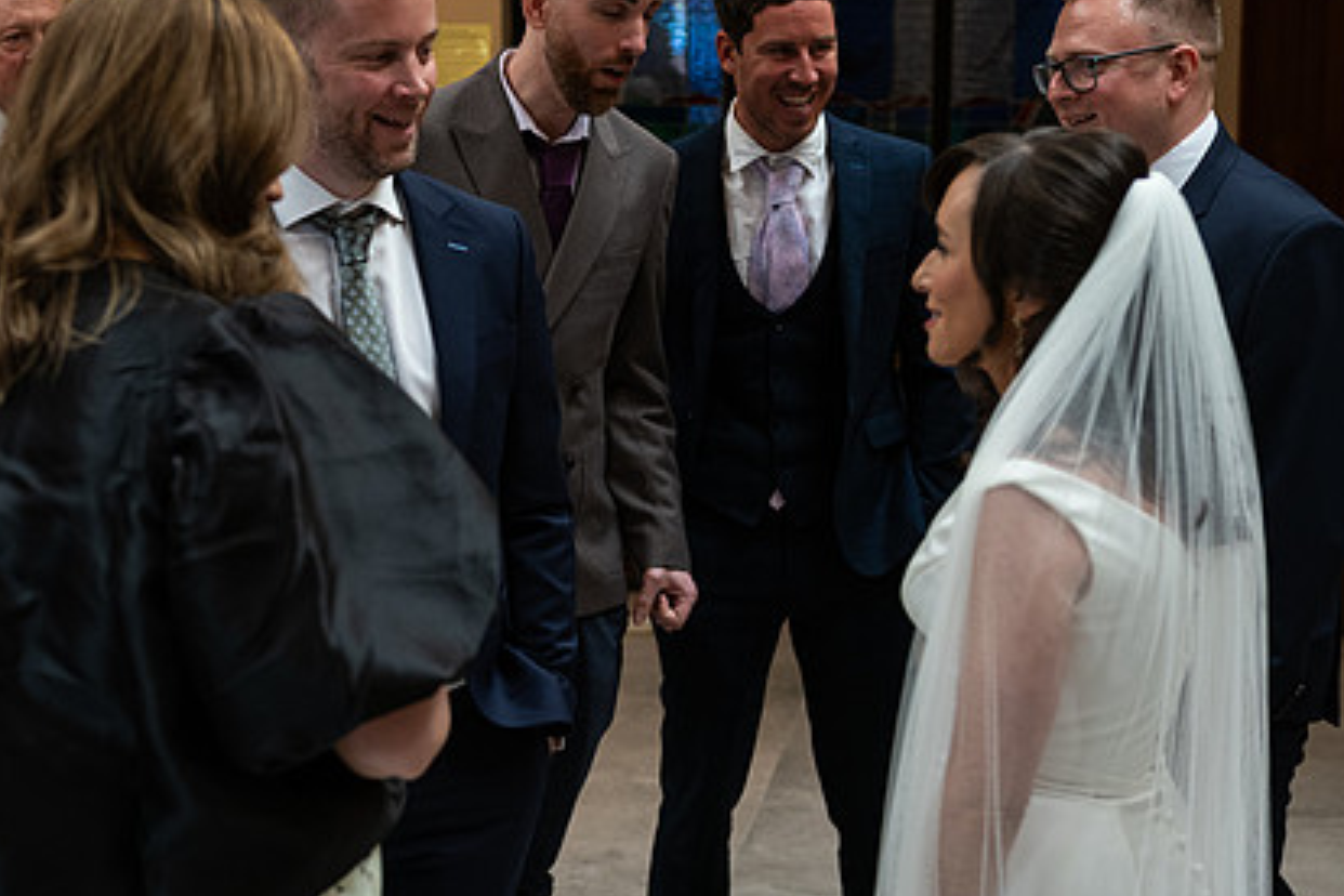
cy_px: 424
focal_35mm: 70
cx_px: 516
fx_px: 2613
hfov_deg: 28.8
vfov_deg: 19.5
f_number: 3.5
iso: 800
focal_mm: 50
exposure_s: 1/160
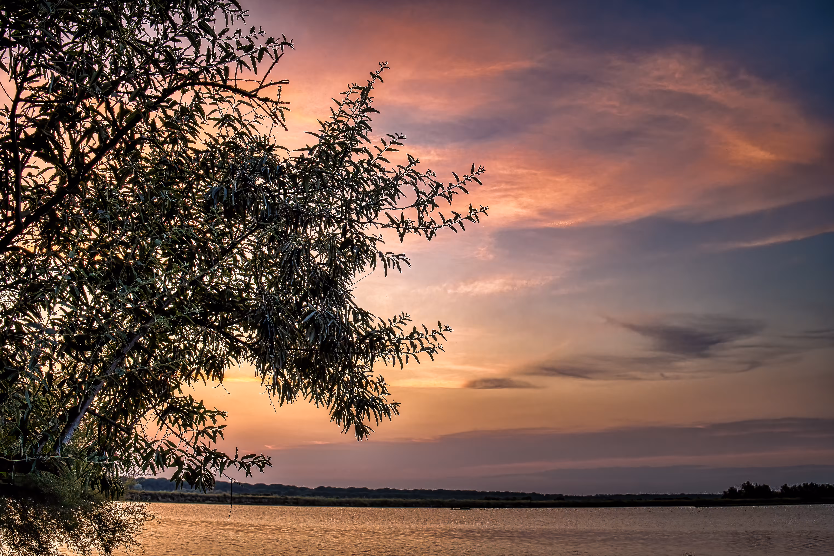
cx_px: 417
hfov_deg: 54.4
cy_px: 278
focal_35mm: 35
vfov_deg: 37.9
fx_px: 811
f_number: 6.4
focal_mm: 23
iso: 1600
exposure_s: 1/200
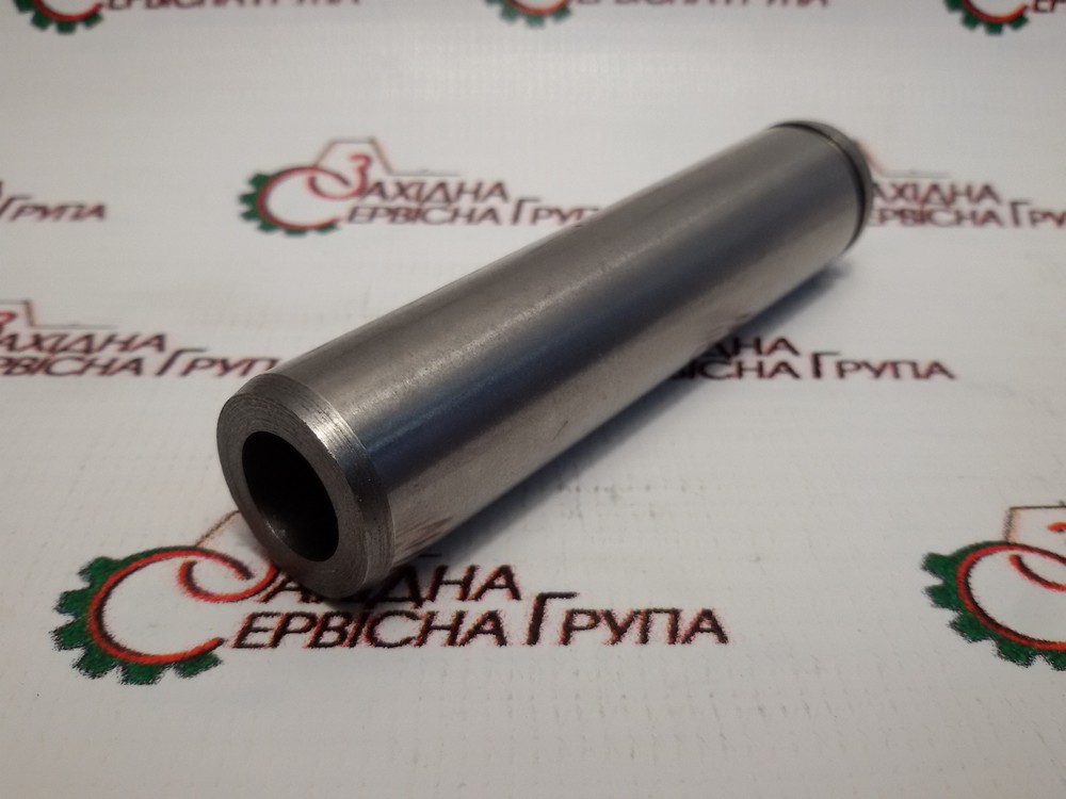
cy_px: 400
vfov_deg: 45.4
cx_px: 533
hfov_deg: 58.4
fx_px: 955
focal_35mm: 31
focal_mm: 2.93
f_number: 2.4
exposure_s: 1/100
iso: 64
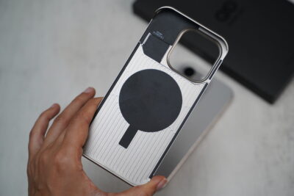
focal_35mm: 63
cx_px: 147
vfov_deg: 21.6
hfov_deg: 31.9
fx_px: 515
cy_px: 98
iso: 1250
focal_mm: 63
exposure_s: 1/160
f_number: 4
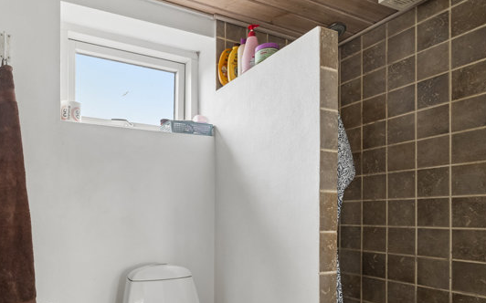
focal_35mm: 23
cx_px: 177
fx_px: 305
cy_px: 228
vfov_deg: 50.7
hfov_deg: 75.6
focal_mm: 10
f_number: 8
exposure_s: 1/13
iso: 200
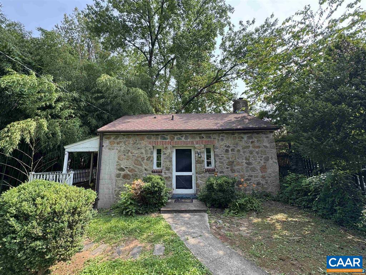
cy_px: 138
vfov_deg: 85.7
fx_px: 148
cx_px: 183
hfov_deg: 102.1
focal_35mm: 14
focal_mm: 2.22
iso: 40
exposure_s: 1/272
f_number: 2.2
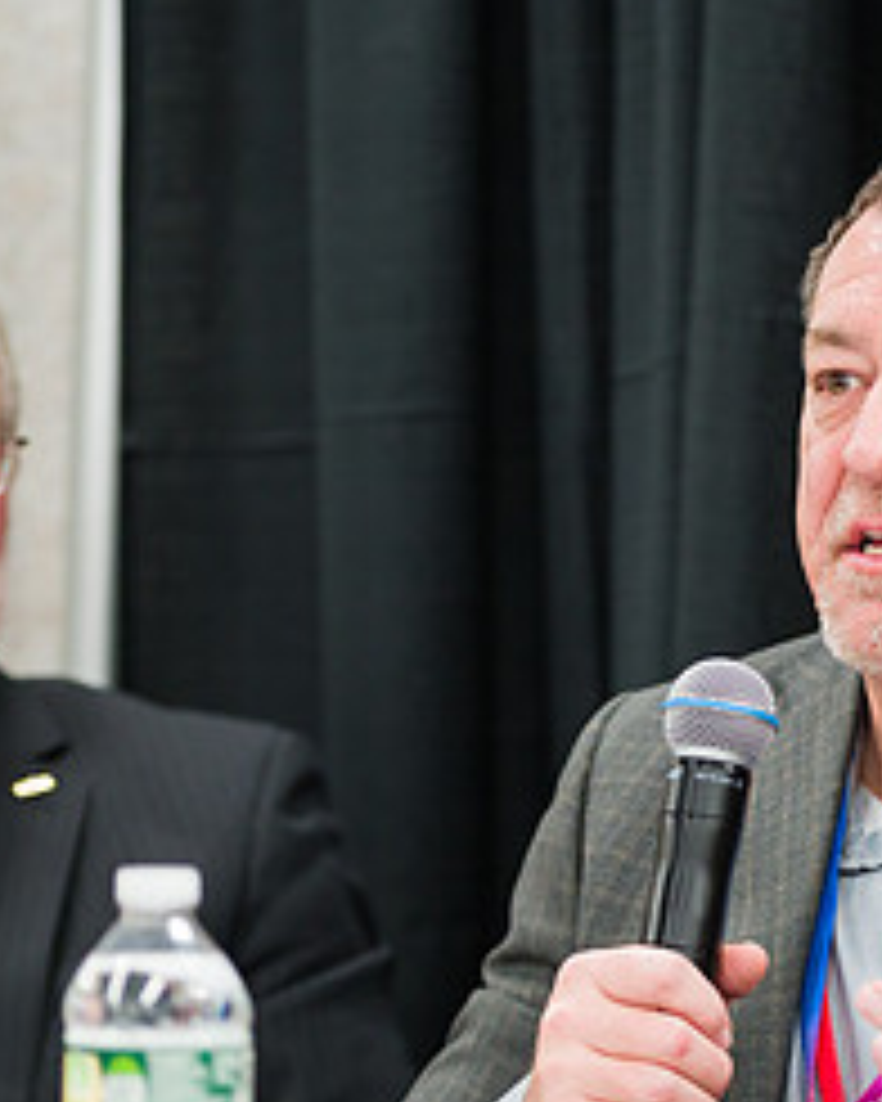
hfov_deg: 7.3
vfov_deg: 9.1
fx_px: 6885
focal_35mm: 211
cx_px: 918
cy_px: 828
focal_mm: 95
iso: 1600
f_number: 3.2
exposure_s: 1/250
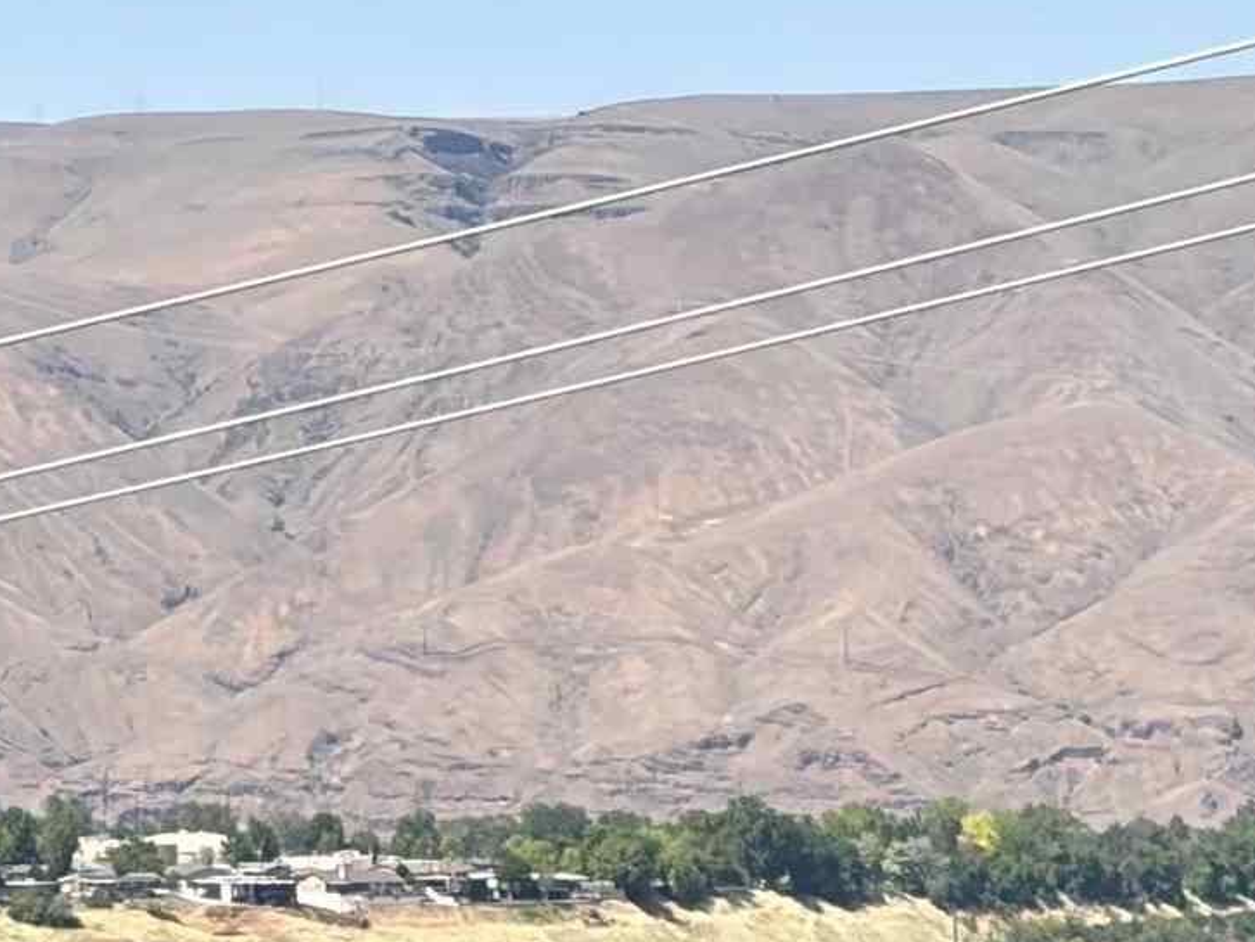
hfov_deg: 9.0
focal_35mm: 220
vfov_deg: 6.6
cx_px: 230
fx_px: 7979
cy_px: 1583
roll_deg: -0.2
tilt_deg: -6.1
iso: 40
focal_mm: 5.96
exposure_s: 1/2747
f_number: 1.6
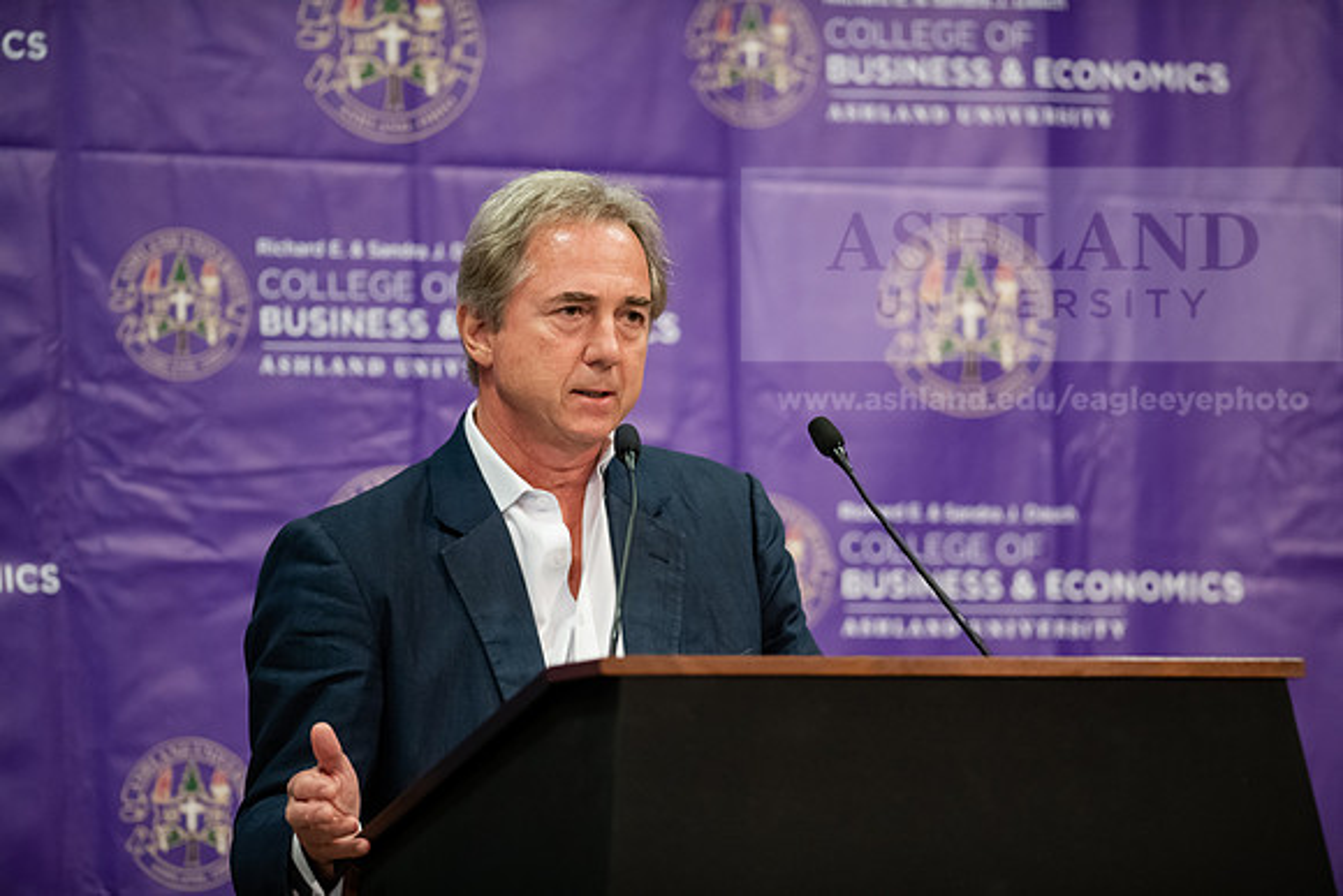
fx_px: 11194
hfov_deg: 6.9
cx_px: 672
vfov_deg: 4.6
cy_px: 448
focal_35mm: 300
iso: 2000
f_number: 2.8
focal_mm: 300
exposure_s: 1/200
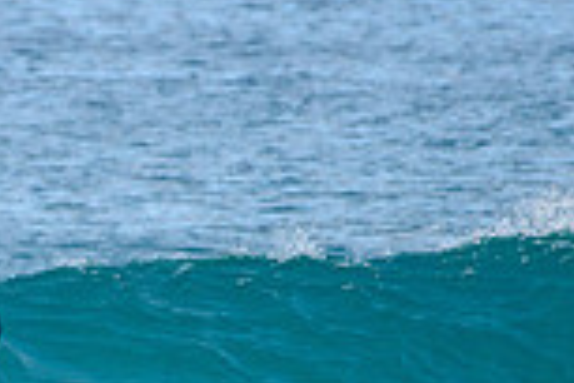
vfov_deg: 0.6
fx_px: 37116
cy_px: 381
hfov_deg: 0.9
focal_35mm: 2328
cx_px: -76
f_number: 5.6
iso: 400
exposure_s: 1/2000
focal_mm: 500
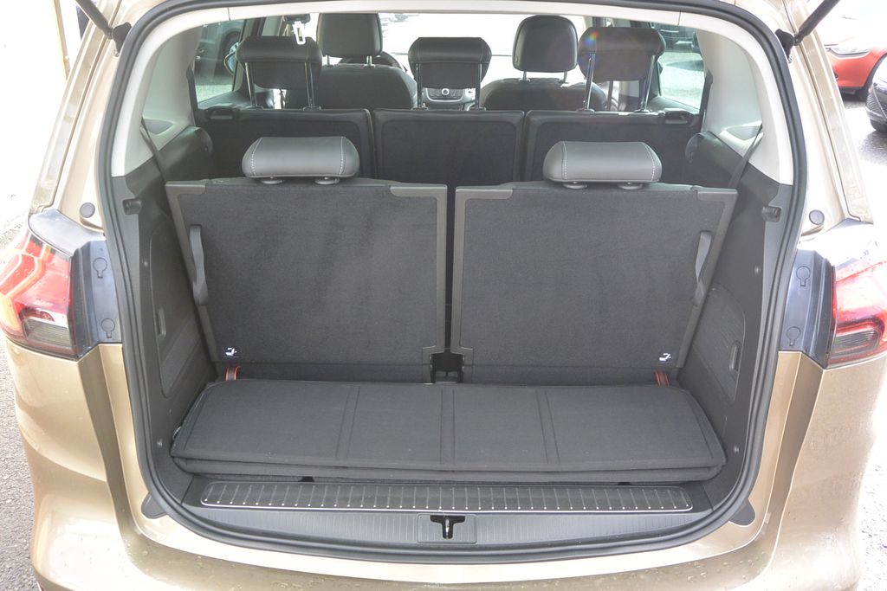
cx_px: 444
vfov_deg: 43.6
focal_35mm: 30
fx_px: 739
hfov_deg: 61.9
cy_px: 296
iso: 200
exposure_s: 1/125
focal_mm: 11.4
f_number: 3.5
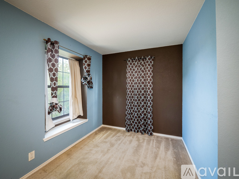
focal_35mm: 14
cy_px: 90
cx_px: 120
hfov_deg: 102.1
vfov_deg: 85.7
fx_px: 97
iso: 500
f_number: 5
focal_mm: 7
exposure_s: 1/250
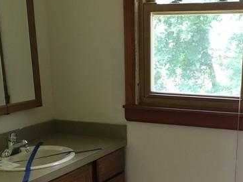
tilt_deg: -18.3
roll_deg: -0.1
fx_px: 449
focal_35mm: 64
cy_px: 179
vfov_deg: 22.1
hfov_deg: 30.2
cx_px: 147
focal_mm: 4.15
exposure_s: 1/30
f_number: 2.2
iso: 80
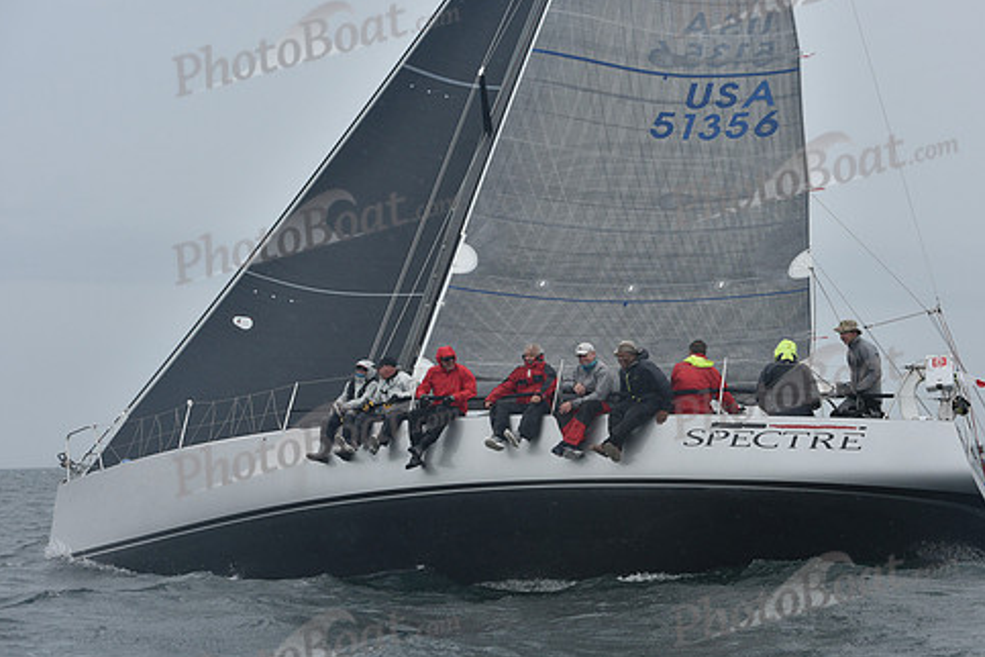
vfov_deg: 16.3
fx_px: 2298
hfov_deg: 24.2
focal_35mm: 84
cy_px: 309
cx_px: 567
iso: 320
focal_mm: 70
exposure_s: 1/1000
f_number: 5.6
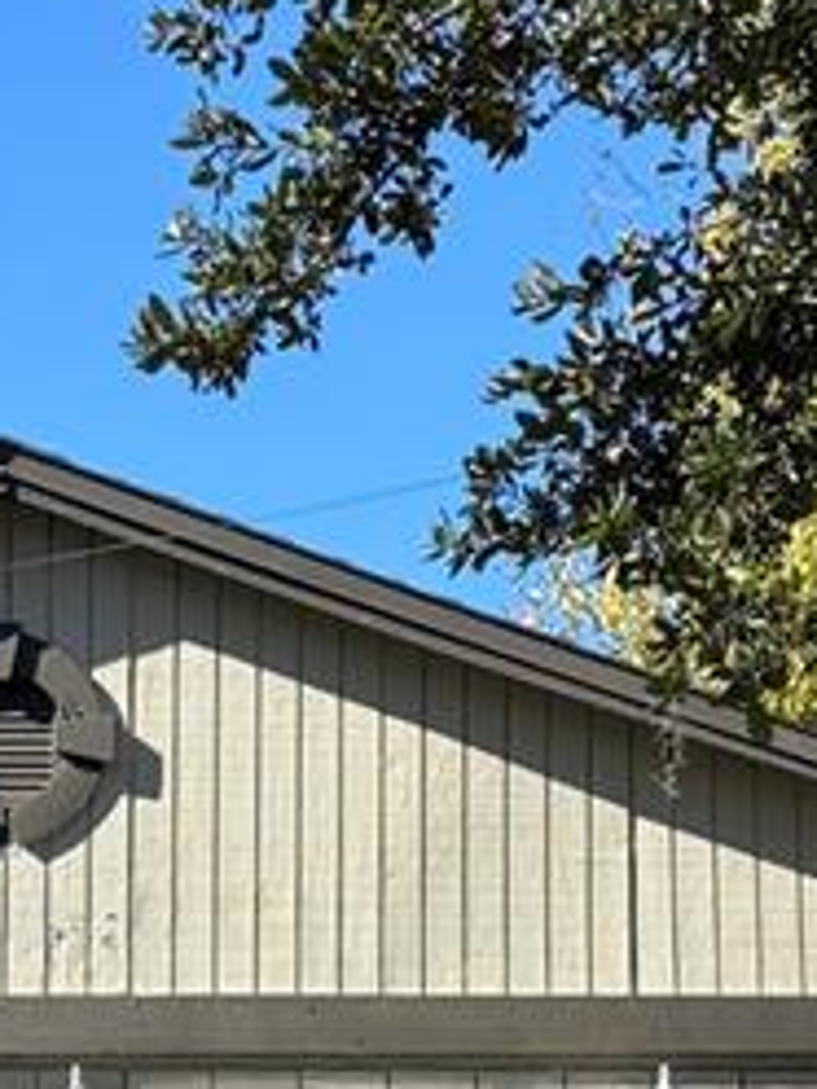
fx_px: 3965
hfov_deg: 11.7
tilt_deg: +9.8
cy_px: 948
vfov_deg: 15.5
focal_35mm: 126
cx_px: 163
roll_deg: +0.1
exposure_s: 1/1616
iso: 50
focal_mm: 5.96
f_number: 1.6
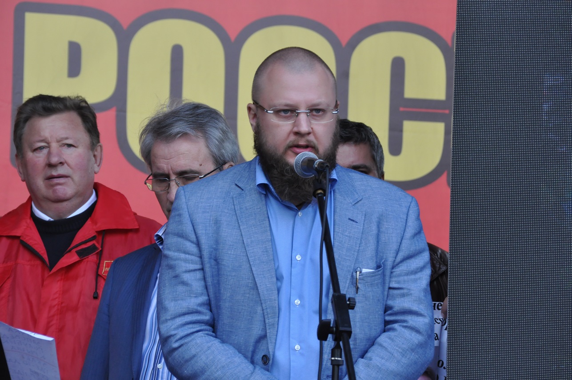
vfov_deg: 4.9
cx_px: 286
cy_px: 190
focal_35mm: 278
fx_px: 4404
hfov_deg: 7.4
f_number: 6
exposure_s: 1/200
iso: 800
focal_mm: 185
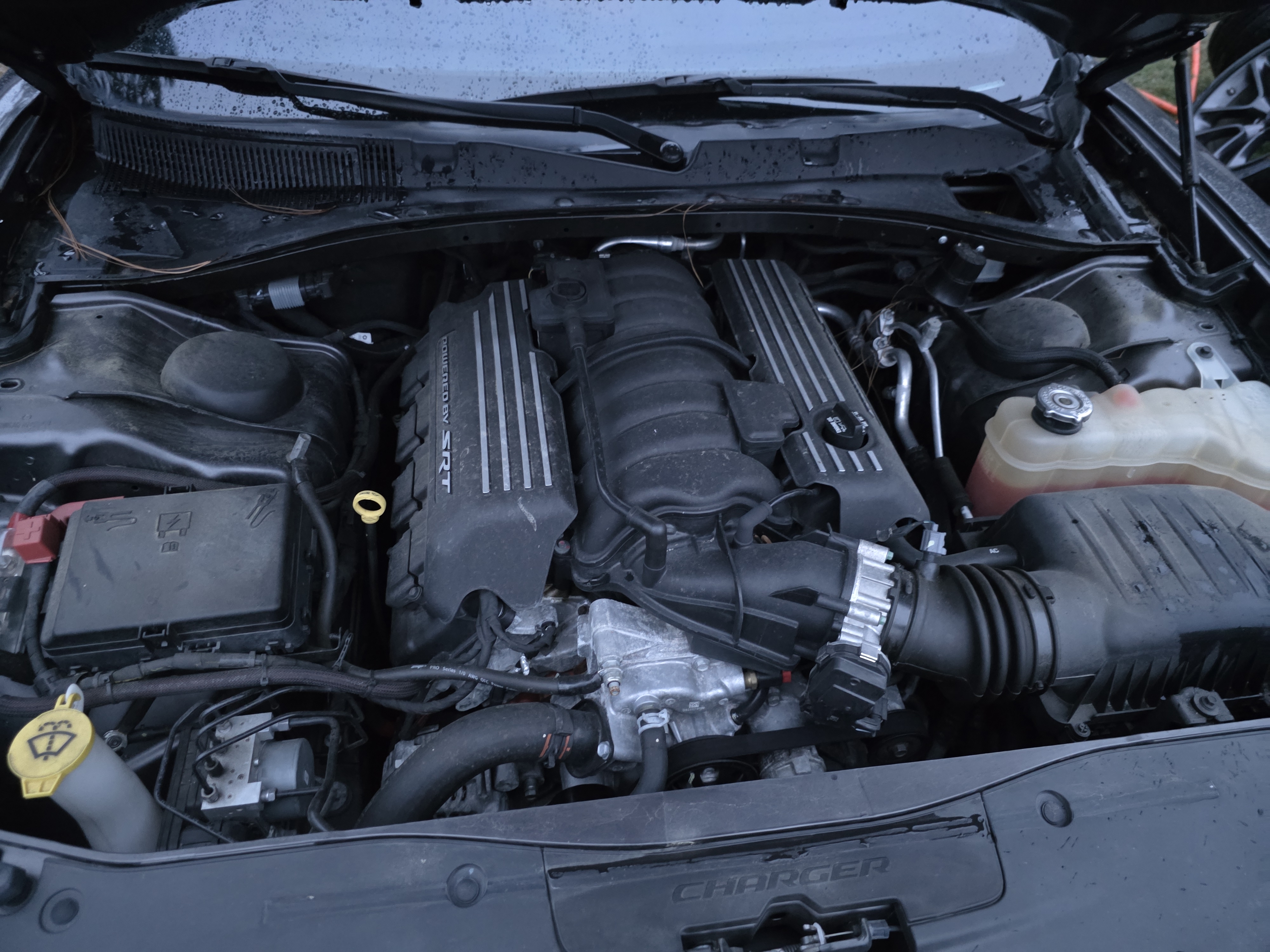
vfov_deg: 58.9
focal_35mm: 23
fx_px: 844
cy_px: 476
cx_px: 635
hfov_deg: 73.9
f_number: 1.7
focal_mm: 6.3
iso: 4000
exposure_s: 1/15
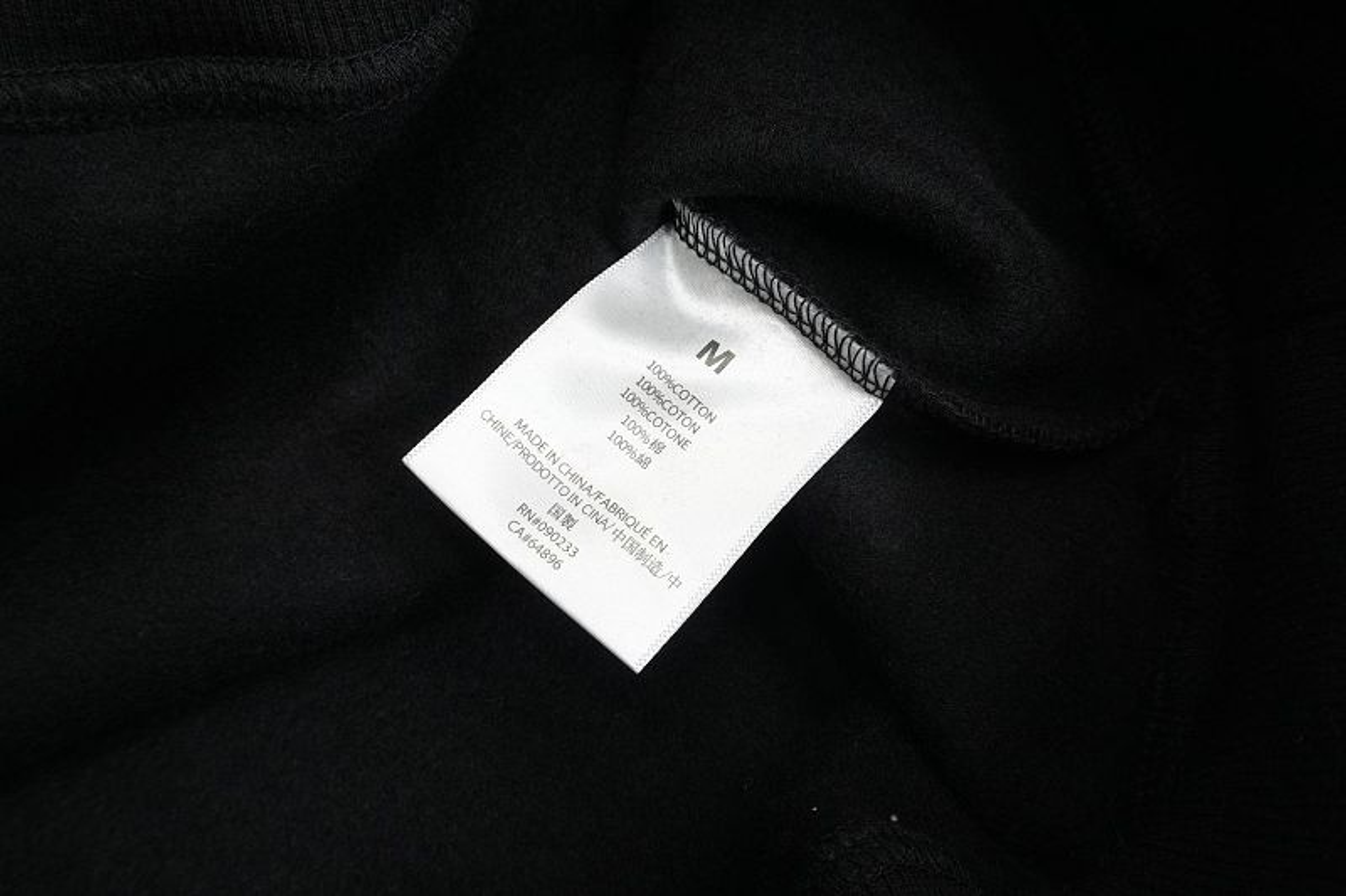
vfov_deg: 40.0
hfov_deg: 57.2
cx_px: 673
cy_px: 448
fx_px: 1233
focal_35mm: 33
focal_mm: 22
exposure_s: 1/160
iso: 1000
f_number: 8
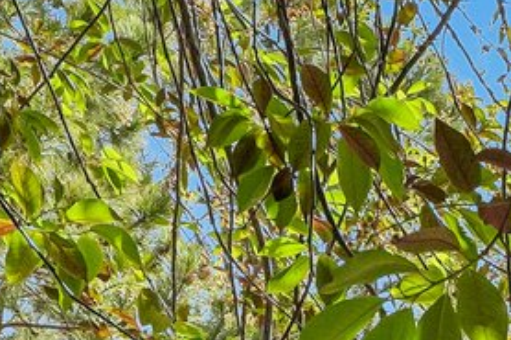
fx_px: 1726
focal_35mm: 122
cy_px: 1098
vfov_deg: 8.8
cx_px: 831
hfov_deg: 15.2
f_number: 8
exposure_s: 1/250
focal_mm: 11
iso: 100
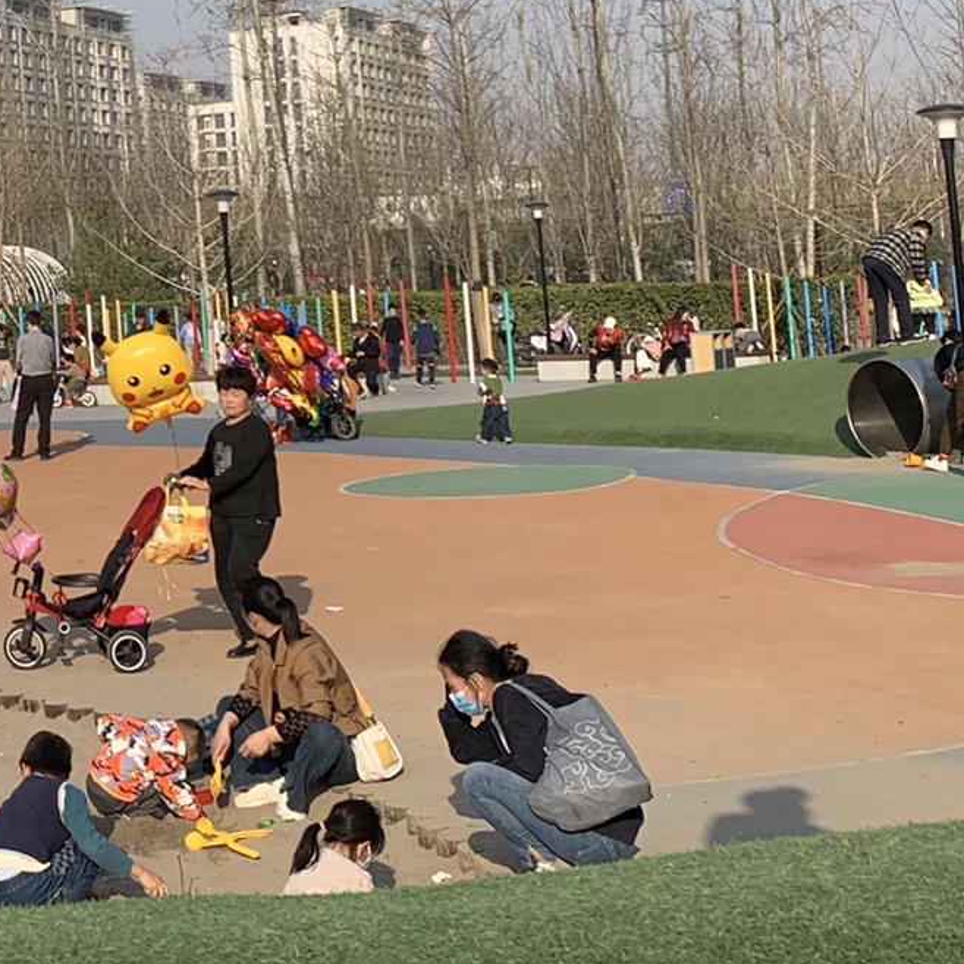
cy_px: 75
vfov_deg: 23.9
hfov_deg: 23.1
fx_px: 2205
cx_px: -103
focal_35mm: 70
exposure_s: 1/2033
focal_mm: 4.25
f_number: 1.8
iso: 25
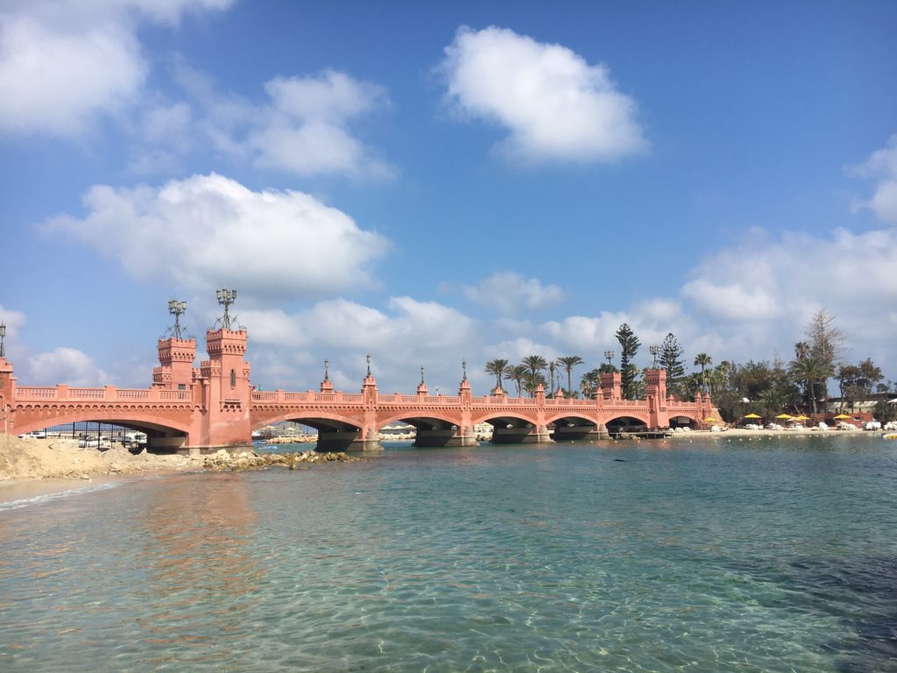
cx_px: 448
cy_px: 336
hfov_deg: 61.7
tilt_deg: +7.5
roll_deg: +0.9
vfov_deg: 48.2
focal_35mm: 29
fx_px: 751
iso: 25
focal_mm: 4.15
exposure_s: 1/2331
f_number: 2.2
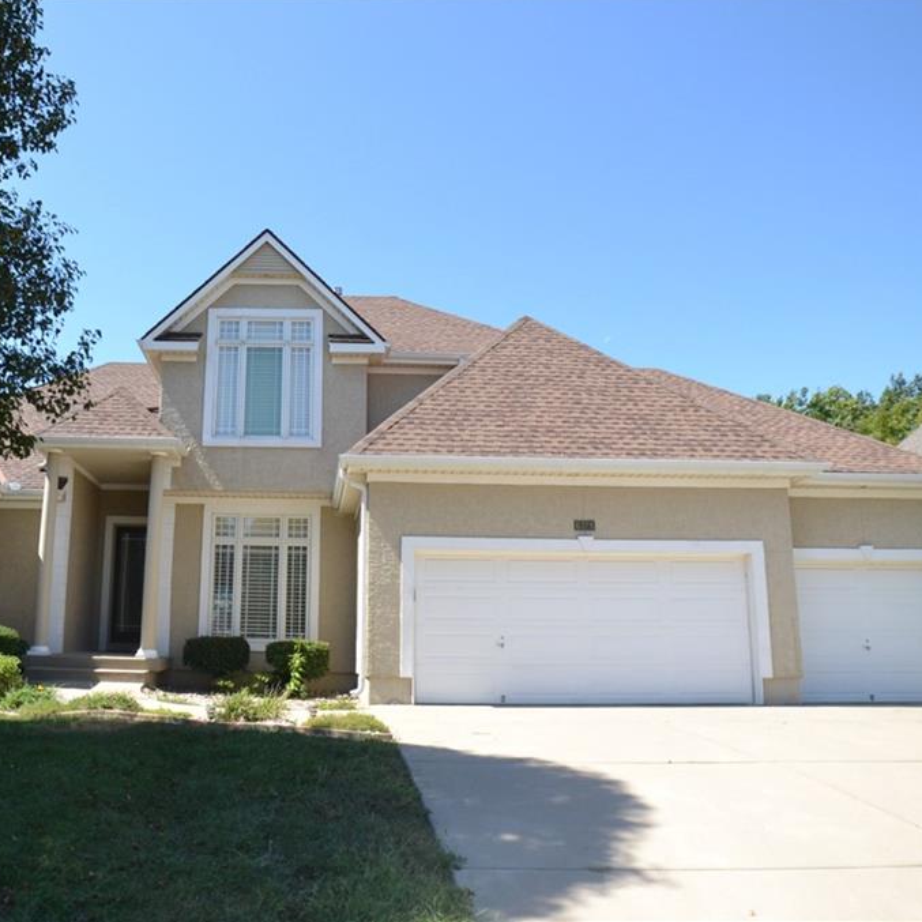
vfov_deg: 59.1
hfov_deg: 57.7
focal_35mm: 27
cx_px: 305
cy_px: 459
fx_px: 814
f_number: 4
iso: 800
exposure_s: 1/3200
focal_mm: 14
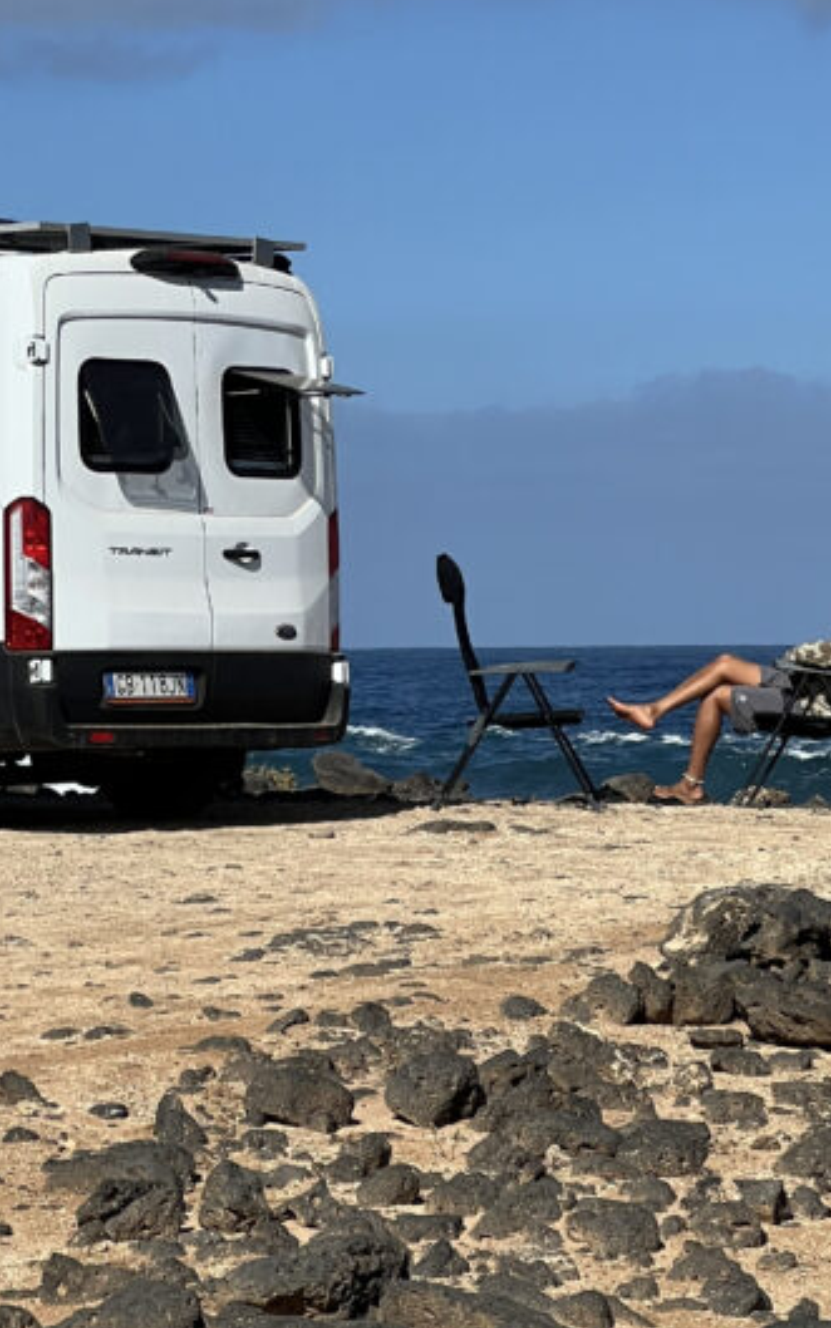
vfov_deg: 13.2
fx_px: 5721
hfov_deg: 8.3
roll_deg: +0.3
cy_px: 201
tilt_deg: +4.7
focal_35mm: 158
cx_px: 73
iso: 32
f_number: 2.8
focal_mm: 9
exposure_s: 1/1597
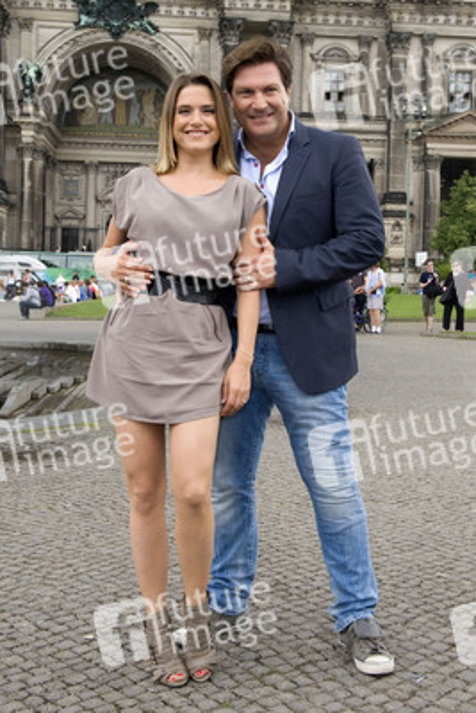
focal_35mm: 38
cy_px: 356
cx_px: 238
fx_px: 753
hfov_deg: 35.1
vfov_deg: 50.7
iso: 1600
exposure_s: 1/250
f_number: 11
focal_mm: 38
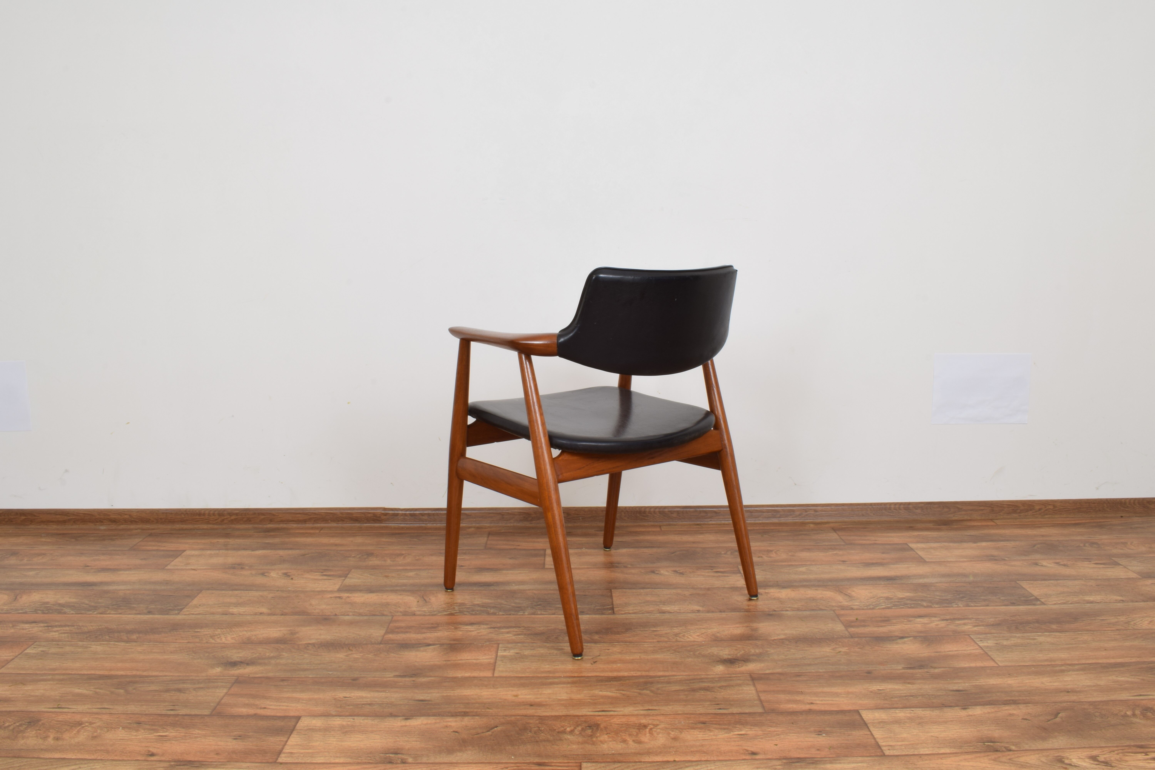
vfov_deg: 41.7
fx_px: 1011
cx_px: 578
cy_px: 385
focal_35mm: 32
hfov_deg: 59.5
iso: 100
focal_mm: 21
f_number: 25
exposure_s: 4
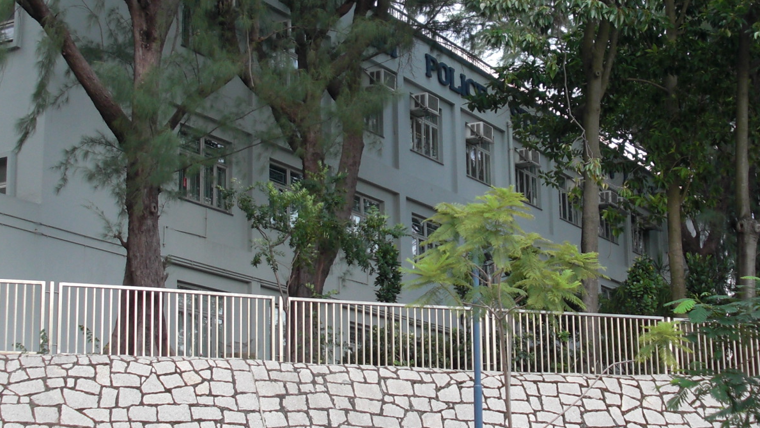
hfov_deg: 27.9
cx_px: 392
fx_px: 1532
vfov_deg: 15.9
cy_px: 146
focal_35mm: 76
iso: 50
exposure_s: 1/80
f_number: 2.8
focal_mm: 6.3
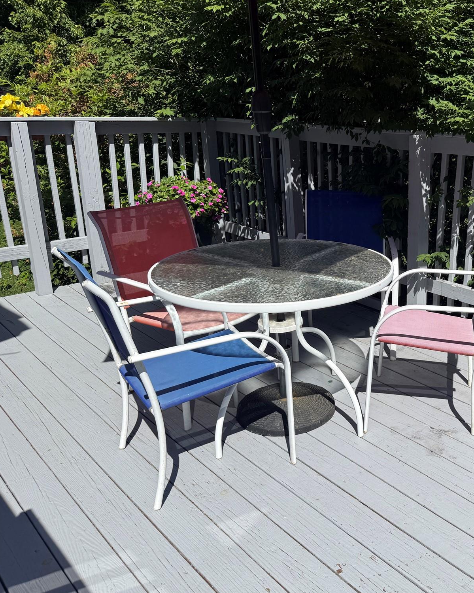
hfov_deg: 43.0
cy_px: 293
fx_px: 561
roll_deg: -0.5
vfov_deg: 55.7
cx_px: 400
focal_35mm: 32
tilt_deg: -17.8
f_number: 1.78
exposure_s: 1/5714
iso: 80
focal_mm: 6.76
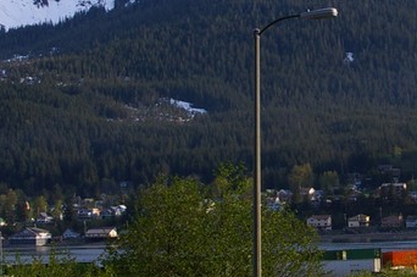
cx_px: 353
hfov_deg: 15.3
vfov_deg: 10.2
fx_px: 1538
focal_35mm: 133
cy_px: 44
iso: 200
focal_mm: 24
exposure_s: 1/180
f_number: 9.5
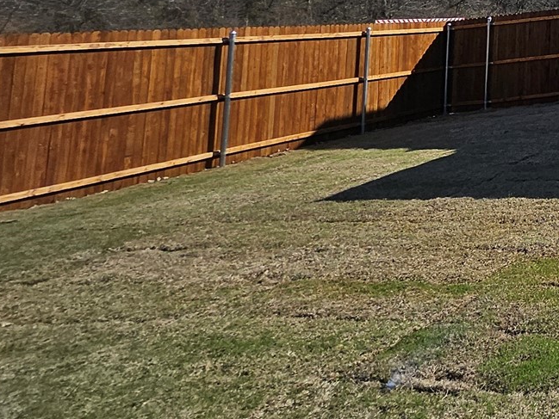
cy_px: -63
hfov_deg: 27.4
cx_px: 873
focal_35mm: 41
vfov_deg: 30.6
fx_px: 662
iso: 32
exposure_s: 1/1804
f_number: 2.2
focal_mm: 1.7
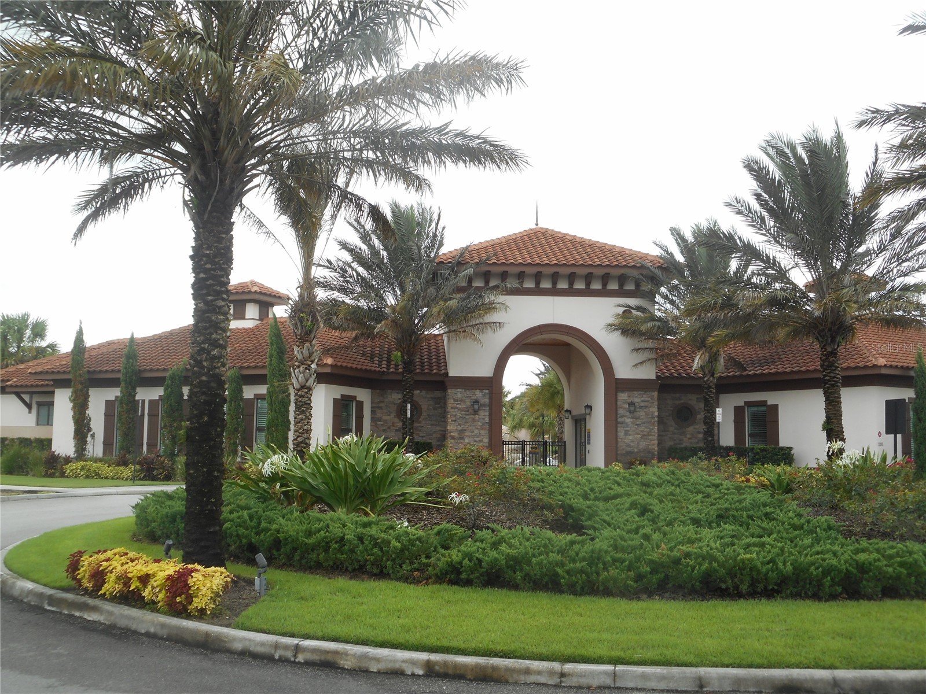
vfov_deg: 36.8
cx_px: 463
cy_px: 347
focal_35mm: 39
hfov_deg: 47.9
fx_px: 1043
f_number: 4.5
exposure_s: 1/160
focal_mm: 6.9
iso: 80
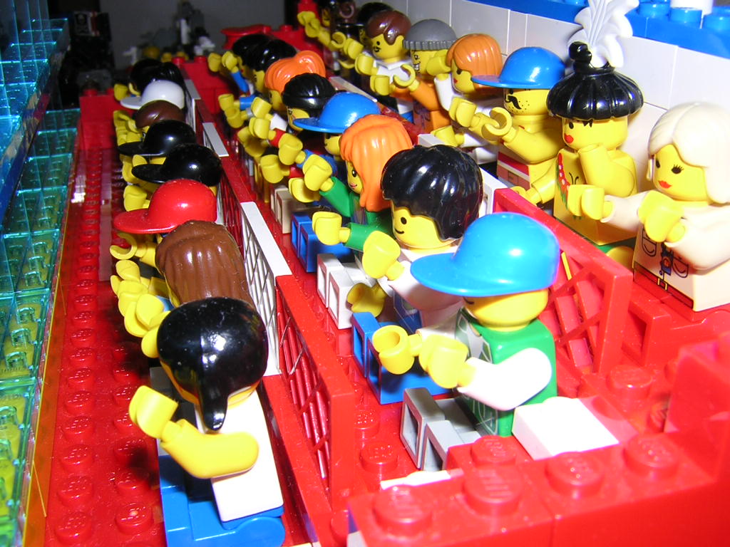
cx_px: 365
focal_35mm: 36
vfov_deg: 39.7
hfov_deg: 51.4
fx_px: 759
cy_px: 274
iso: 100
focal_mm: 4.7
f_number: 5.2
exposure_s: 1/60.1
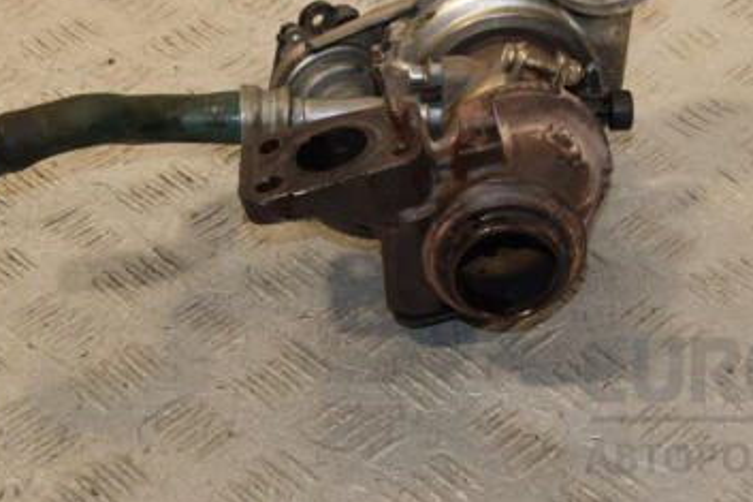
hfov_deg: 19.9
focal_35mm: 102
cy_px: 85
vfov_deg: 13.3
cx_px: 544
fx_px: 2132
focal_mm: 40
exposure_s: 1/200
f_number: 7.1
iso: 800
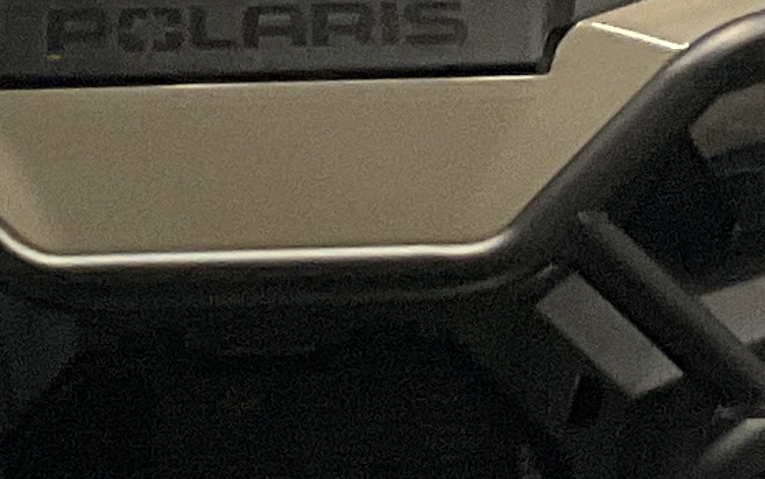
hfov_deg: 9.5
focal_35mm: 221
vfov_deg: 5.9
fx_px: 4609
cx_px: 310
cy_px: -108
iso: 200
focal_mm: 3
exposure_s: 1/60
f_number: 1.8
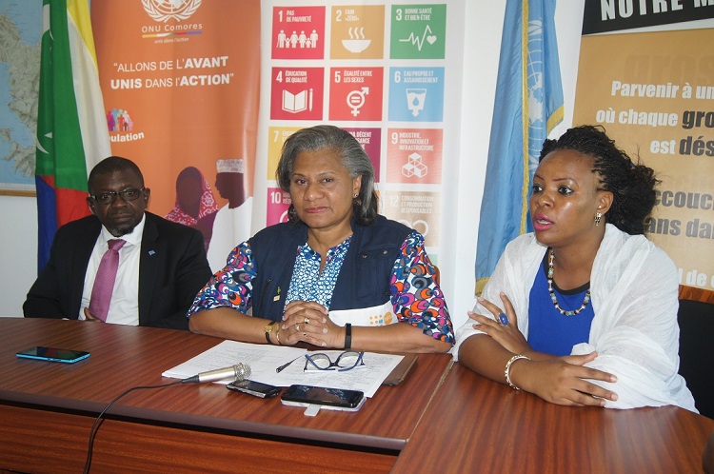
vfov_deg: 34.1
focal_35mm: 39
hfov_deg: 49.6
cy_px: 237
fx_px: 772
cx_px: 357
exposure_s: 1/60
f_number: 4
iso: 400
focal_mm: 26
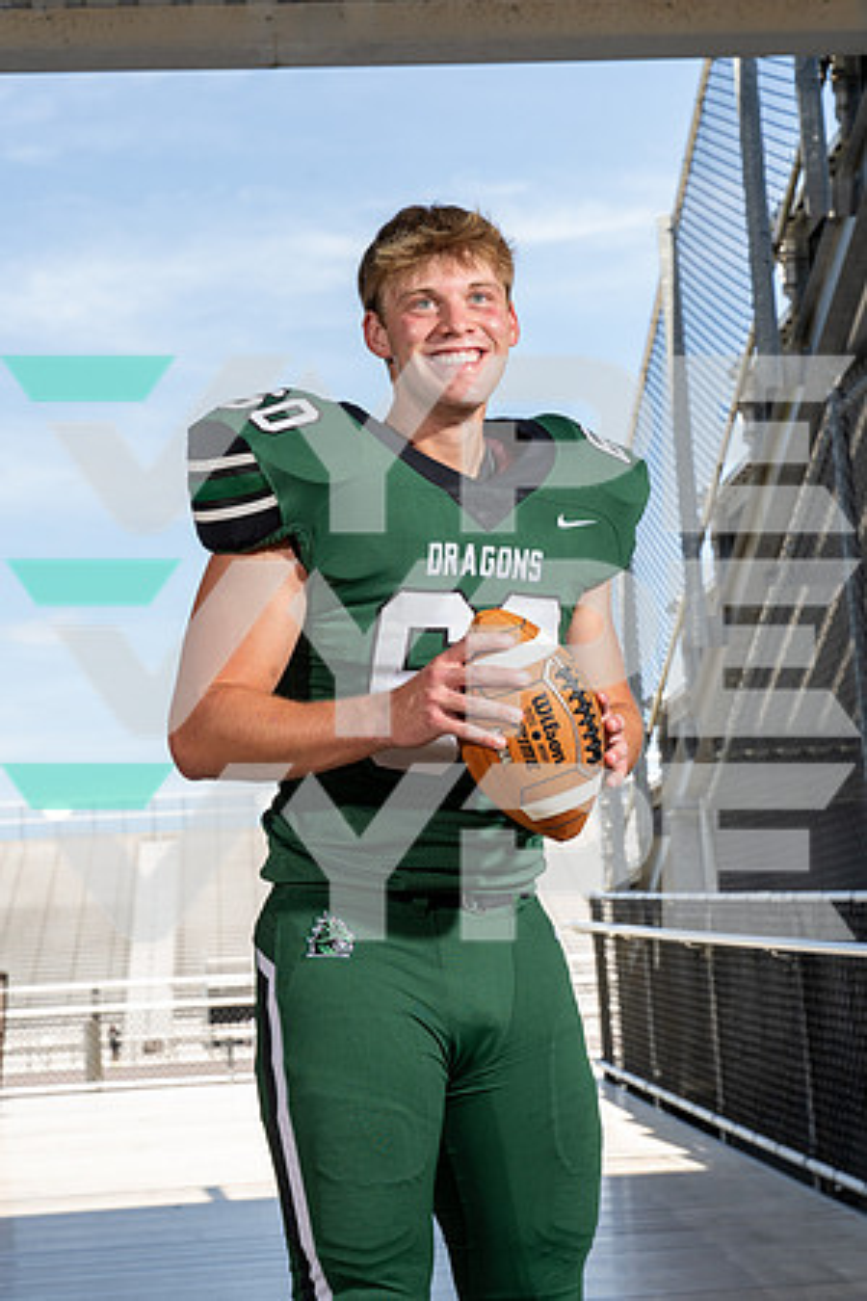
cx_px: 434
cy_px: 650
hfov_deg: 22.6
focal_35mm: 60
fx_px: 2167
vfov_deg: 33.4
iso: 320
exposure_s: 1/250
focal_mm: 60
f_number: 8
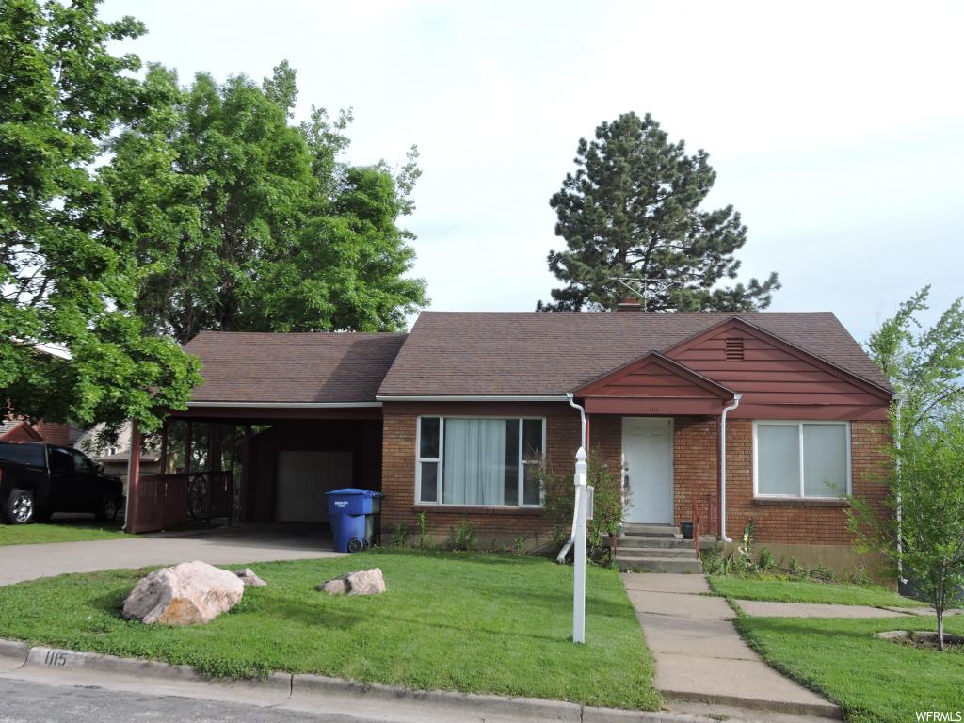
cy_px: 362
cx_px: 482
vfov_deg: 42.9
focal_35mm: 33
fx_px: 919
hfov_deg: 55.4
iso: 100
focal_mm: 5.9
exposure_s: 1/400
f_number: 3.6
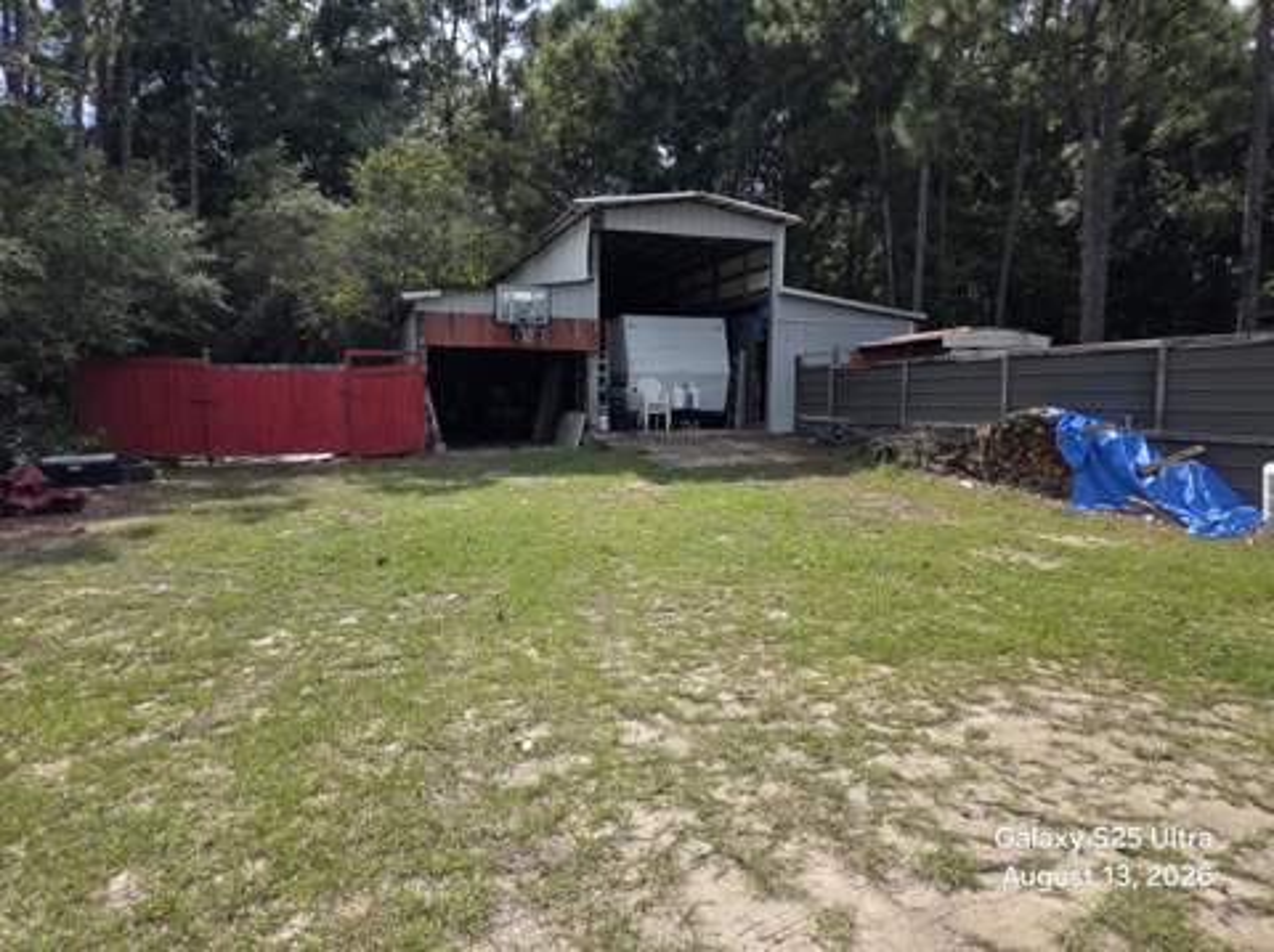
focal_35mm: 23
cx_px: 637
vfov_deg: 58.8
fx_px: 846
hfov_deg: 74.0
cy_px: 476
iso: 80
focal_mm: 6.3
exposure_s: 1/4333
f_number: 1.7
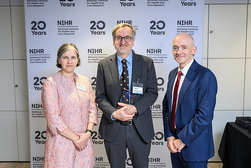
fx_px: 281
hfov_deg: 48.1
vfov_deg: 33.2
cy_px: 77
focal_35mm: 40
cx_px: 136
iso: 1250
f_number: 4.5
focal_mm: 37
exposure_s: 1/200
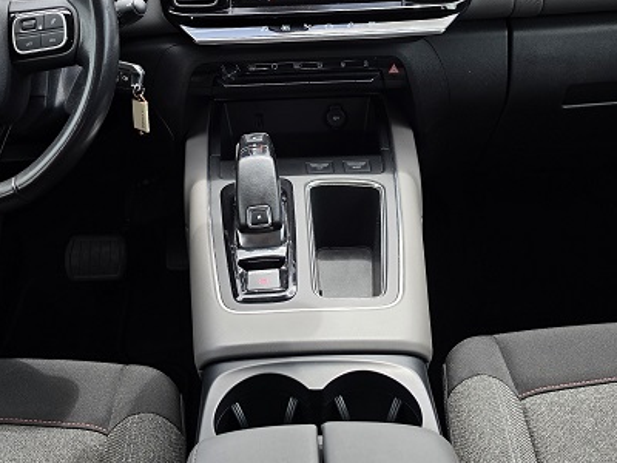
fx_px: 820
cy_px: 37
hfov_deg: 41.2
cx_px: 290
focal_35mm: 46
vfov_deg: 30.0
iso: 64
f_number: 1.4
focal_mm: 6.5
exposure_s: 1/1889
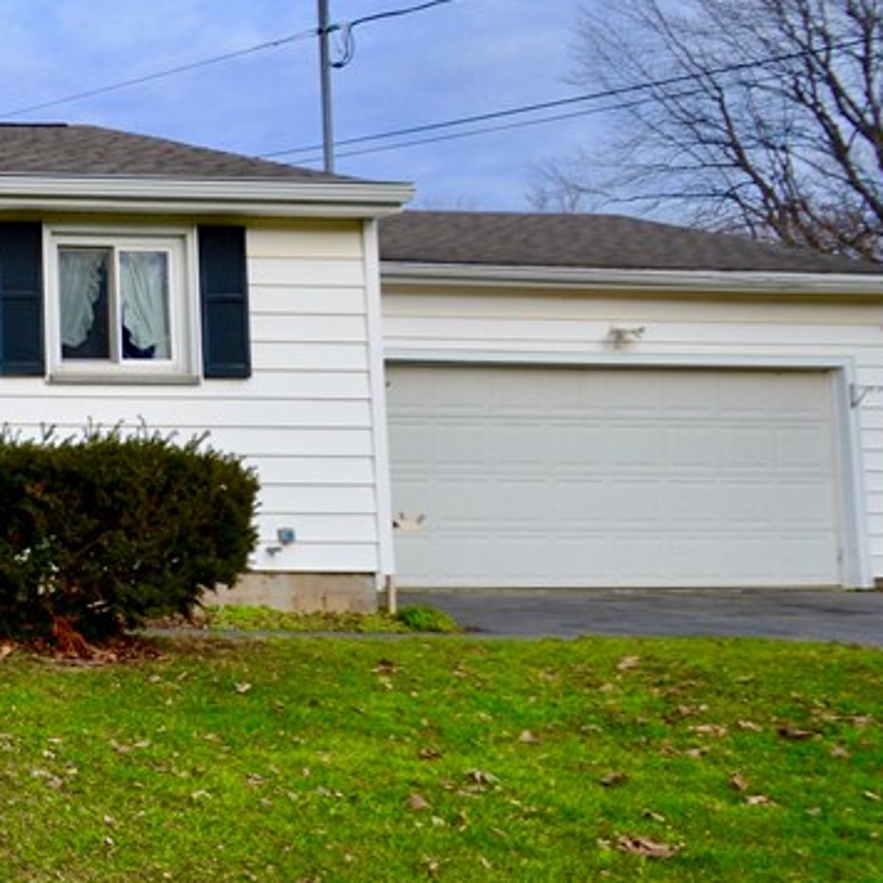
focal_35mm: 39
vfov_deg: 42.7
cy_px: 358
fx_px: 1126
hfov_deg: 31.1
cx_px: -316
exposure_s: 1/125
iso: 125
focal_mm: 10
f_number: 5.6
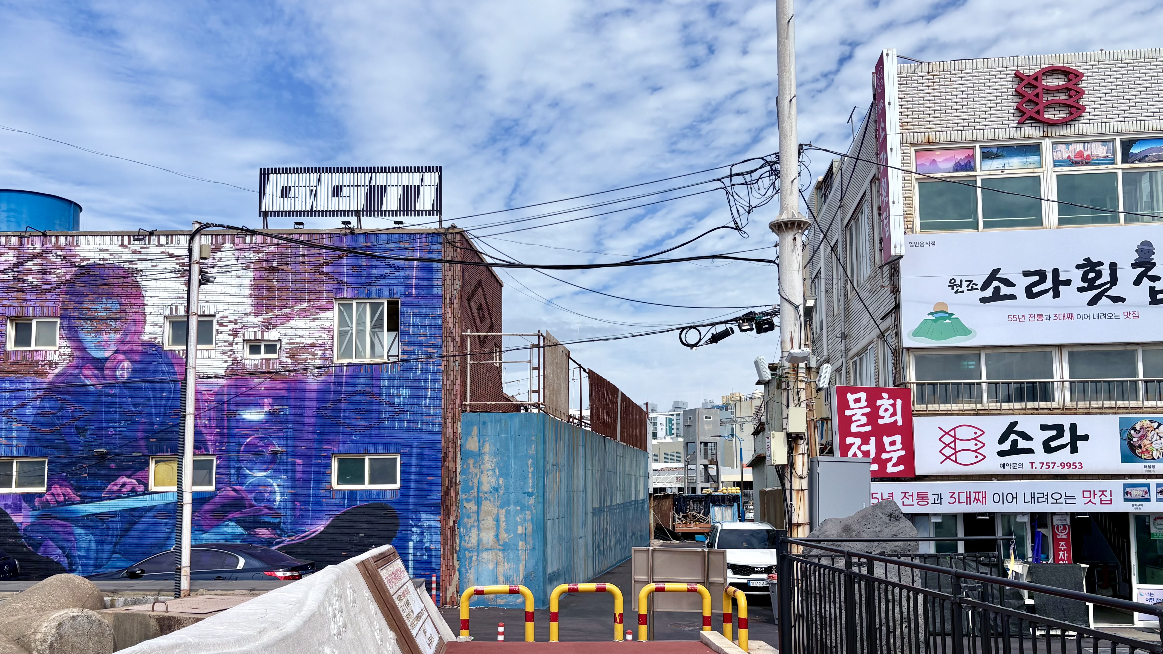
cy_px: 393
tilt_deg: +5.8
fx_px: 987
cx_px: 577
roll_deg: +0.7
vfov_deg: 36.5
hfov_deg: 61.0
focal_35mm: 32
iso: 50
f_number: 1.6
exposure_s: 1/5348
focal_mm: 5.96
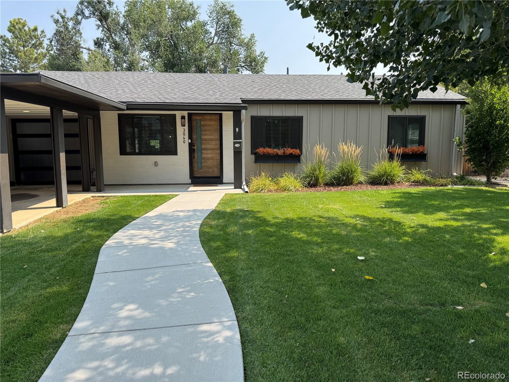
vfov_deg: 56.8
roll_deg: -0.1
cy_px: 191
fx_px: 353
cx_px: 254
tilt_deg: -6.5
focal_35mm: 24
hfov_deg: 71.6
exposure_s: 1/1678
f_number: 1.78
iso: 80
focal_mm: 6.76
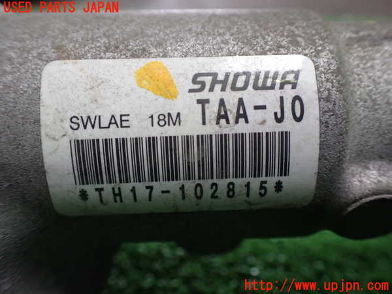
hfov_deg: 60.0
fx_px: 340
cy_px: 147
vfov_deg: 46.8
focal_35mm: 30
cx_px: 196
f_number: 2.3
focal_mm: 5.4
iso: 500
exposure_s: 1/125
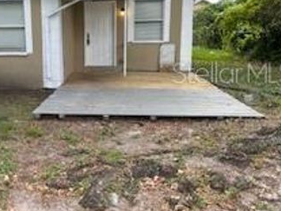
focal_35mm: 37
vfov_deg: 38.3
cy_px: 72
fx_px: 300
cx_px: 82
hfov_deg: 48.8
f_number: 1.78
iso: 80
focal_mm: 6.86
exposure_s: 1/501
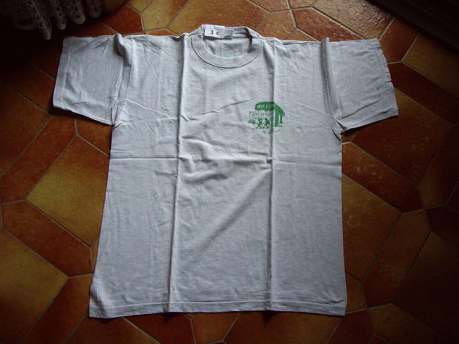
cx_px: 230
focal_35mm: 38
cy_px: 172
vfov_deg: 37.7
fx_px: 504
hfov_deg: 49.0
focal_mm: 6.2
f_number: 2.7
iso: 200
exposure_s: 1/60
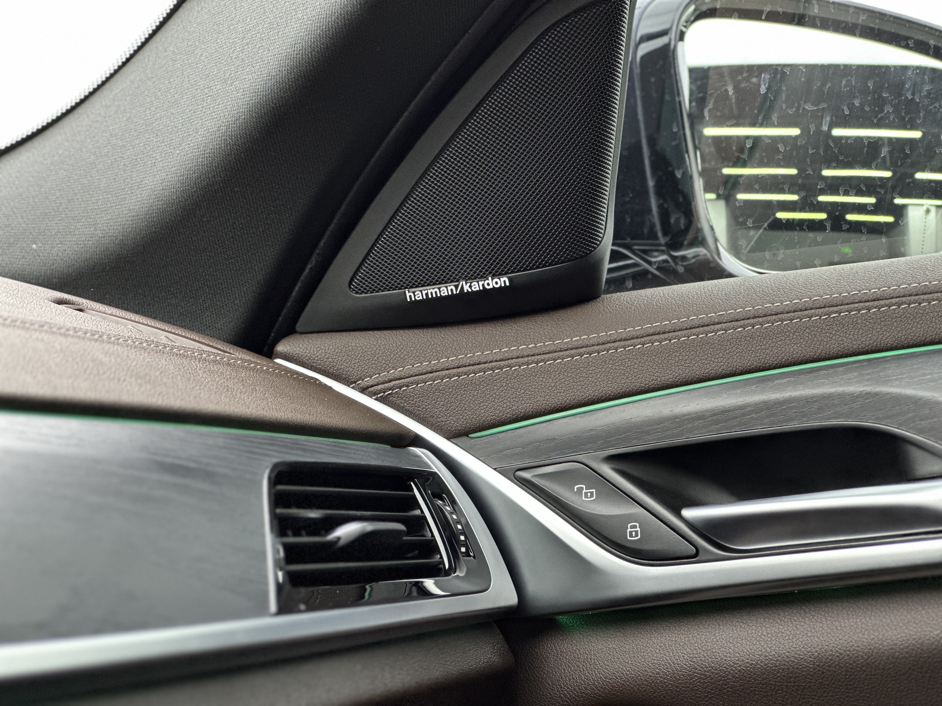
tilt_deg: +4.1
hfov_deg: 25.3
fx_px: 2095
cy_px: 353
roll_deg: -0.1
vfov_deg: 19.1
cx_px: 471
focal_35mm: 77
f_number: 2.8
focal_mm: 9
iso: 320
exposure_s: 1/33
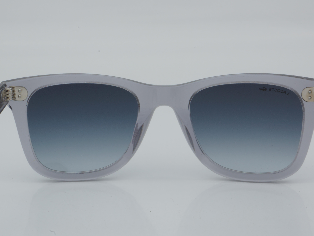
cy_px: 118
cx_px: 164
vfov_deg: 16.5
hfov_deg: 21.9
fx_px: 812
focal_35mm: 90
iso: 100
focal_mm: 55
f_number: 32
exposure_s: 1/4
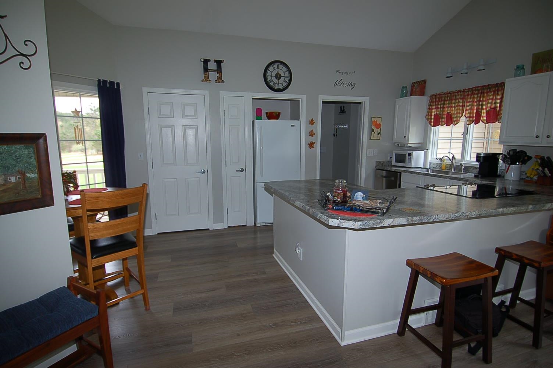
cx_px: 276
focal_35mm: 18
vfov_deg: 67.3
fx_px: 276
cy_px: 184
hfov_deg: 90.1
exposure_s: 1/60
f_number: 4
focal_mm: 12
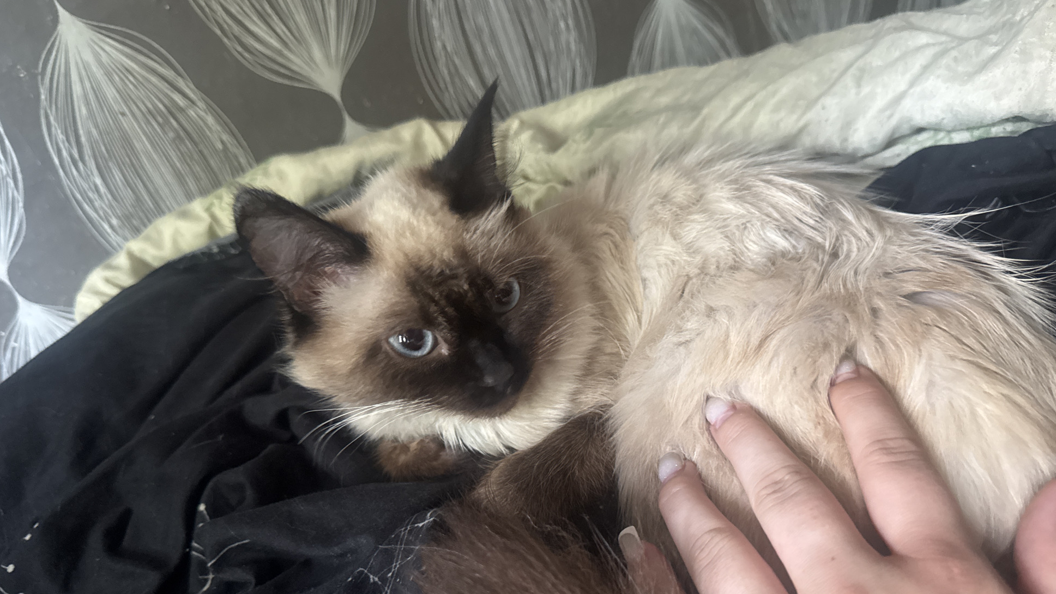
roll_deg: +22.4
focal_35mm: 27
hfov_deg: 69.9
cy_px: 349
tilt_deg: -28.9
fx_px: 756
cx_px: 539
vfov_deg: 42.7
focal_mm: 6.76
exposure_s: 1/37
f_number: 1.78
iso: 800
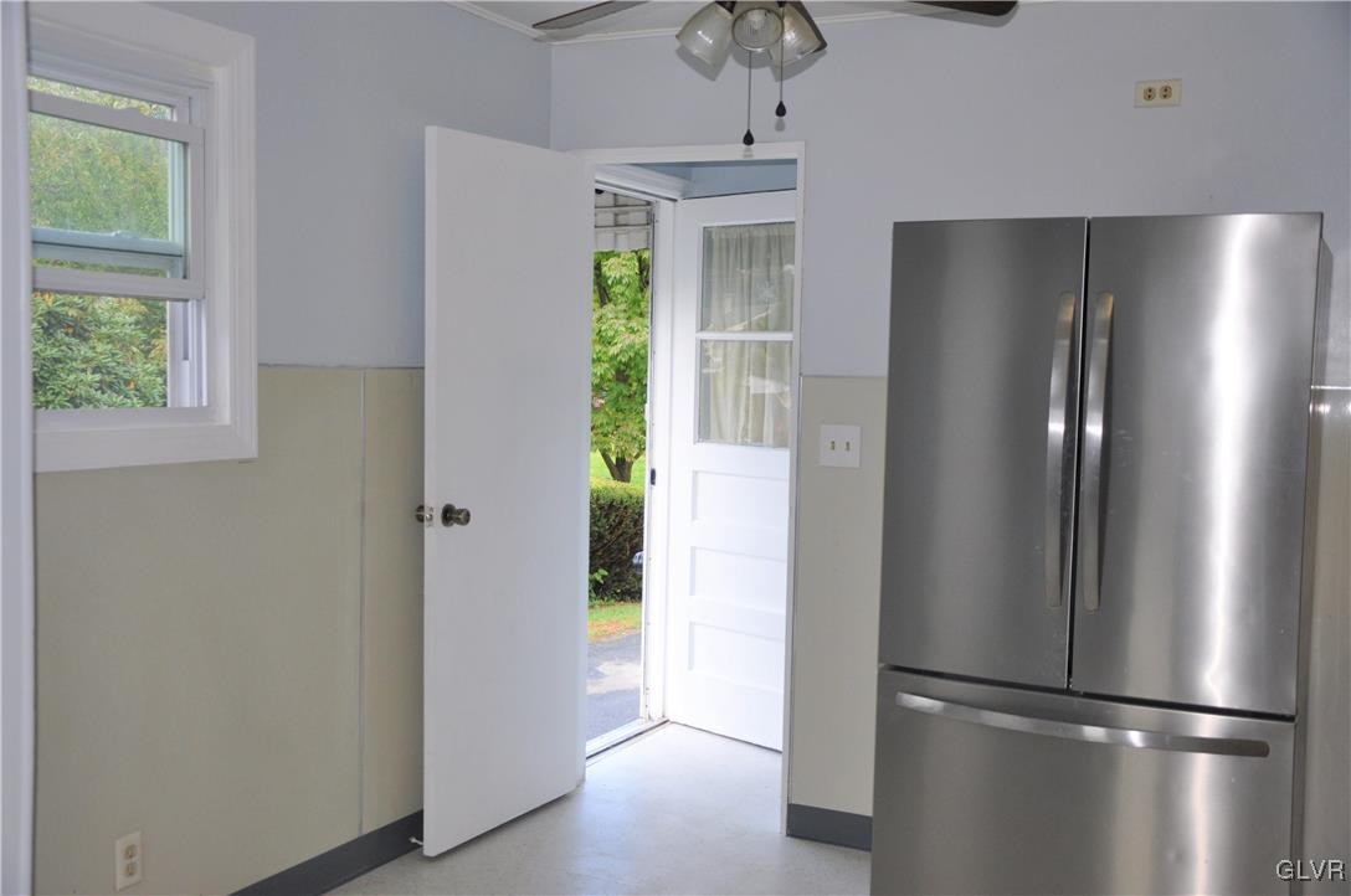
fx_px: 1405
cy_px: 448
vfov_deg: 35.4
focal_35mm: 38
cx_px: 676
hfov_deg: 51.3
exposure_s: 1/125
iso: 560
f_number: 4
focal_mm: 25
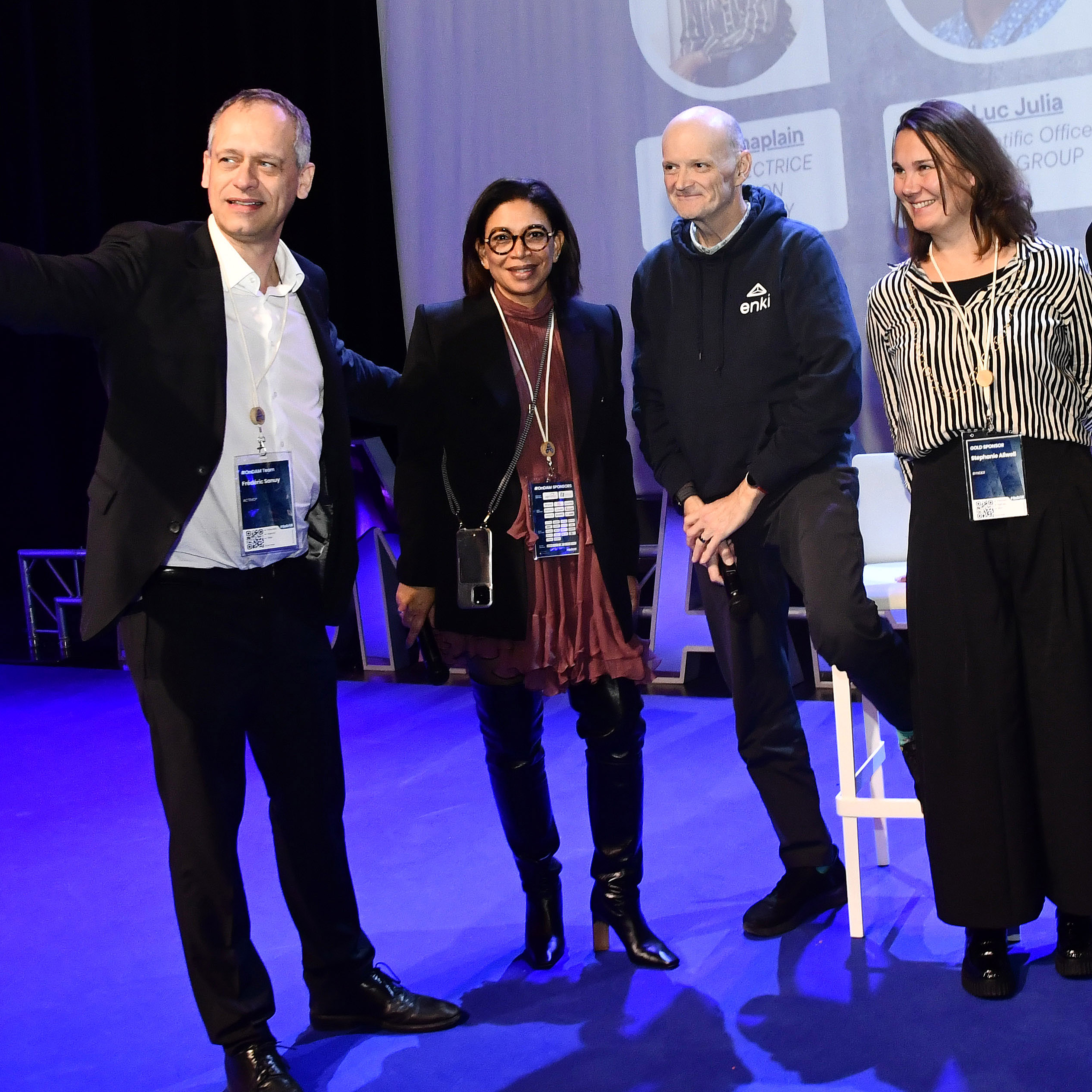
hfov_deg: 37.2
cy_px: 386
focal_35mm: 45
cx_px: 719
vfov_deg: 37.2
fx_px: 1606
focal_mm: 16
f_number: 5.6
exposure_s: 1/125
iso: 1600
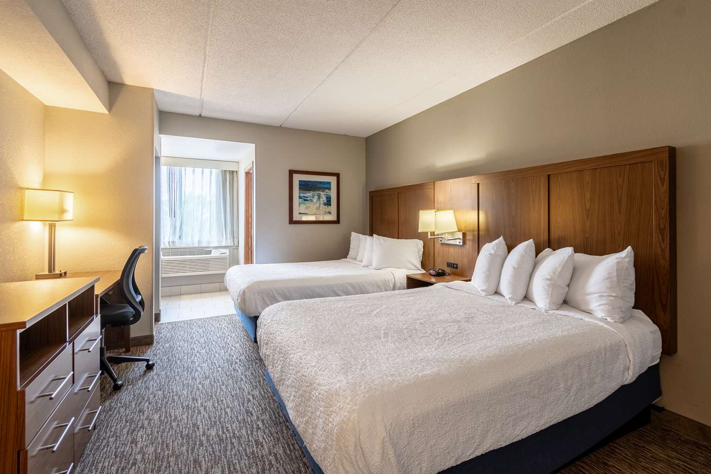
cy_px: 237
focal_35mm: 15
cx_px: 356
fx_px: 296
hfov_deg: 100.4
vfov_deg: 77.3
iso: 400
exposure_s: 1/200
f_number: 8
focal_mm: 10
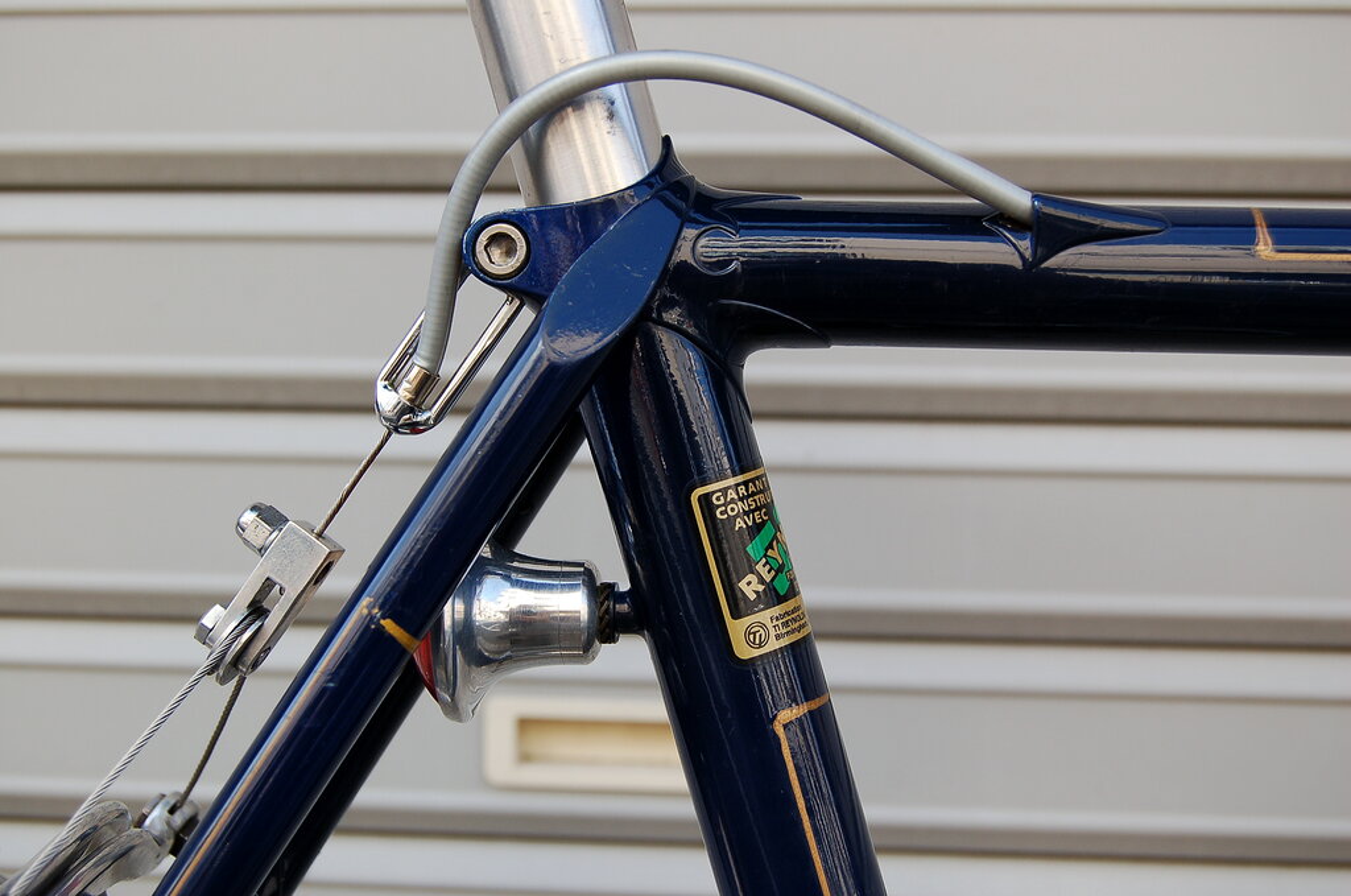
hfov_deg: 41.2
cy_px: 448
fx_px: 1798
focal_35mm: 48
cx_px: 676
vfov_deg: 28.0
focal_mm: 32
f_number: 6.3
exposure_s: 1/125
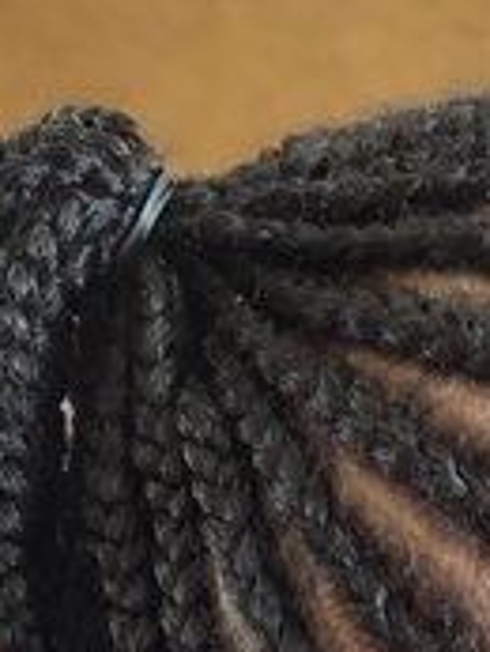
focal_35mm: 83
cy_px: 969
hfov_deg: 17.3
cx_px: 513
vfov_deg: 20.3
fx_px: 1565
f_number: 1.89
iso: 278
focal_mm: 5.89
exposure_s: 1/33
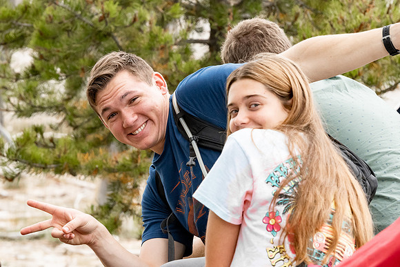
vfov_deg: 4.4
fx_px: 3445
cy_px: 184
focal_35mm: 310
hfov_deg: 6.6
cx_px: 144
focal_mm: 160
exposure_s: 1/500
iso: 800
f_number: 8
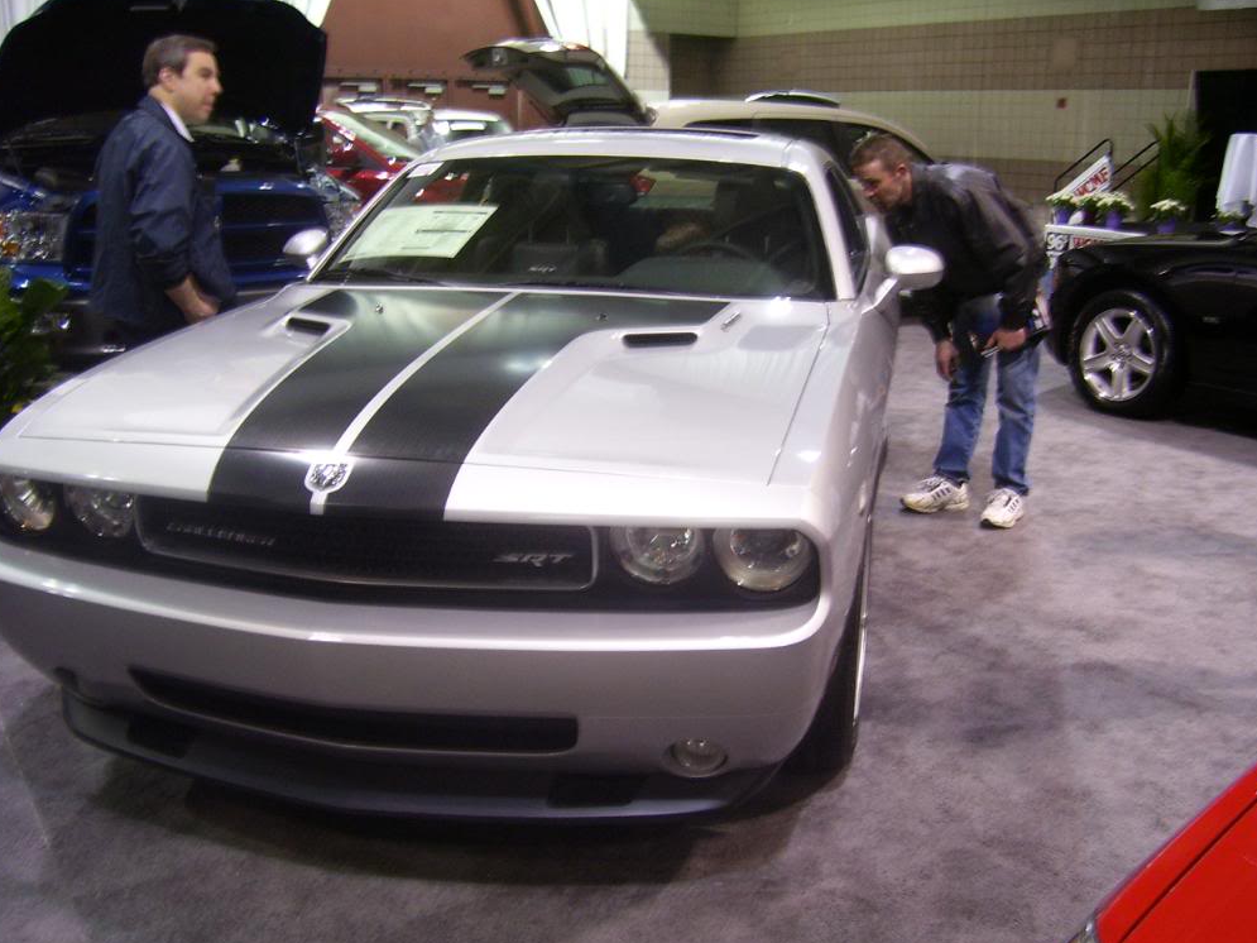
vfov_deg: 40.7
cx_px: 629
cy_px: 474
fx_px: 1271
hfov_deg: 52.6
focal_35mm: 35
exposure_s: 1/8
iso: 160
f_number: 2.7
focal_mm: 5.6
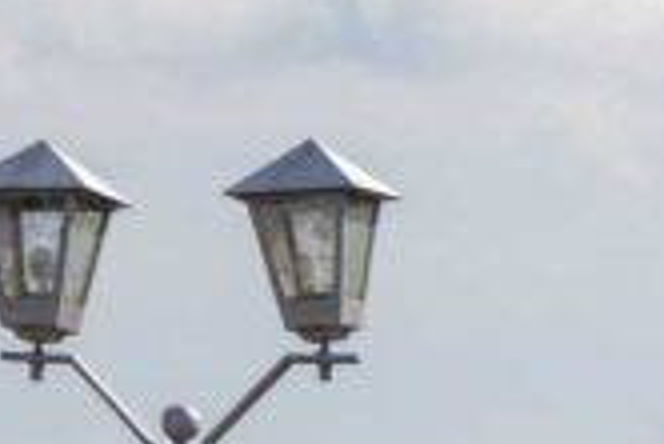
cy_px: 1150
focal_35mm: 648
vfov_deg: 2.1
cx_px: 1428
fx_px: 11962
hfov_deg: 3.2
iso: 100
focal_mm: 70
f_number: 5
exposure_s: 1/1000
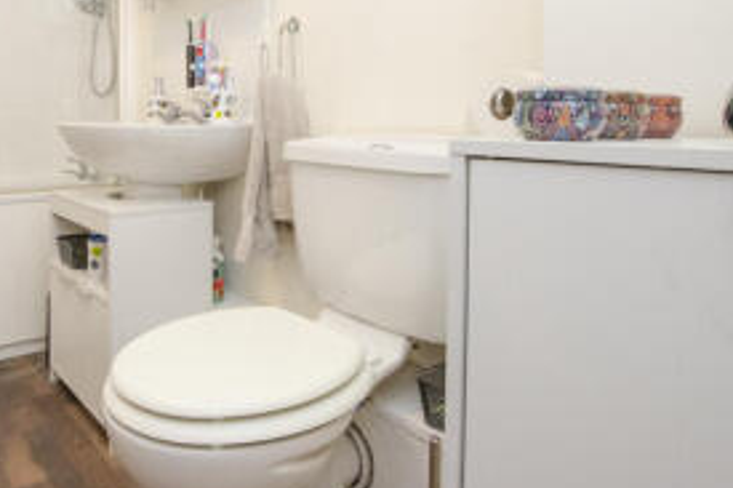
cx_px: 219
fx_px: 529
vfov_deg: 47.5
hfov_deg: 66.6
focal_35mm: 26
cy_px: 116
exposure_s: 1/60
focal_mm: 10
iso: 2000
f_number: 9
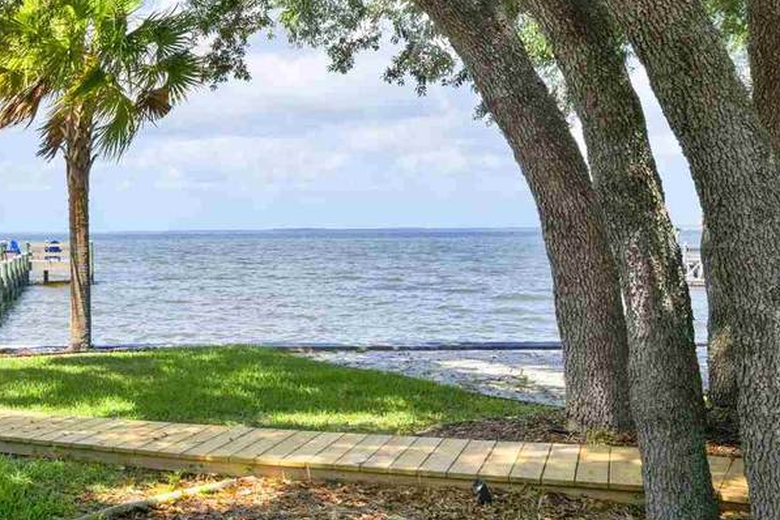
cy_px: 225
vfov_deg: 29.8
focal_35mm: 45
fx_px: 975
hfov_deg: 40.1
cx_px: 64
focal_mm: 21
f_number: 11
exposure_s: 1/160
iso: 400
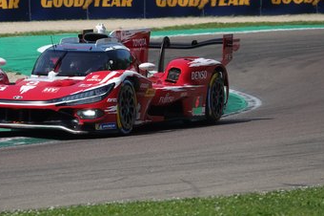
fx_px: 4765
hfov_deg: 3.9
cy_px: 74
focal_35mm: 530
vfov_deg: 2.6
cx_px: 124
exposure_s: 1/800
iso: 100
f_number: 5
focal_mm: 146.76
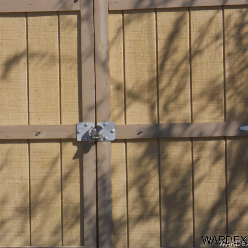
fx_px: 1346
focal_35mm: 166
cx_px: 86
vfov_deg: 10.5
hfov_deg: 10.5
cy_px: 124
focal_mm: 25
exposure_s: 1/500
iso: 125
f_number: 6.6
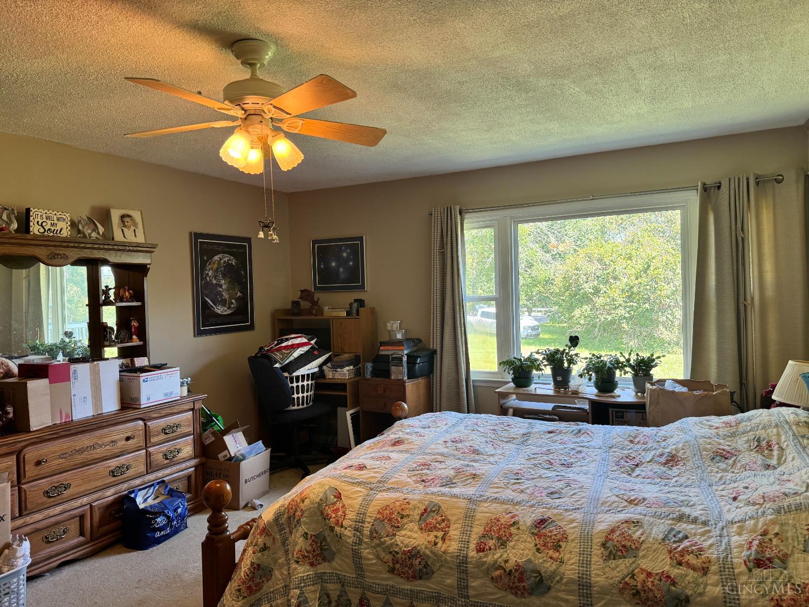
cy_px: 304
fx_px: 561
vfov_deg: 56.8
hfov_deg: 71.6
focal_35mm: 24
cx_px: 404
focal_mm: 6.76
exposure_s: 1/120
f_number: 1.78
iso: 160
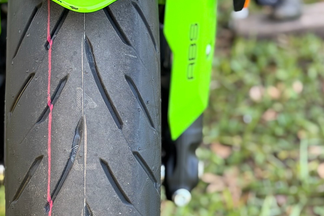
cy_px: 226
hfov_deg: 19.4
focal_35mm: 105
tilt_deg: -43.2
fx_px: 945
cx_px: 99
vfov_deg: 12.8
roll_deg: +5.8
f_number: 1.78
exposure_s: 1/178
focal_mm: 6.76
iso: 64
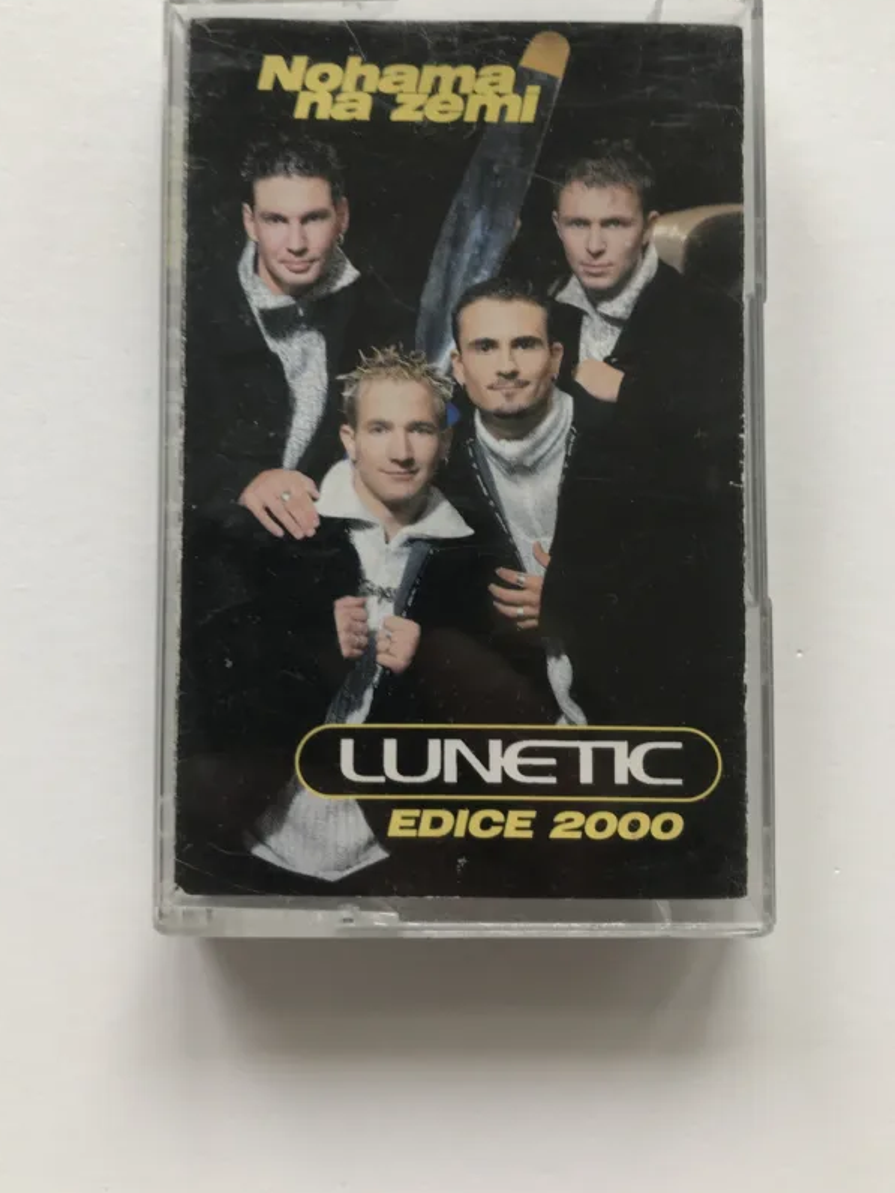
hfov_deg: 39.7
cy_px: 481
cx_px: 439
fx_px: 1241
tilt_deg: -86.2
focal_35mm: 36
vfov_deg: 51.0
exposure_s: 1/100
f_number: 1.8
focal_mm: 3.99
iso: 25
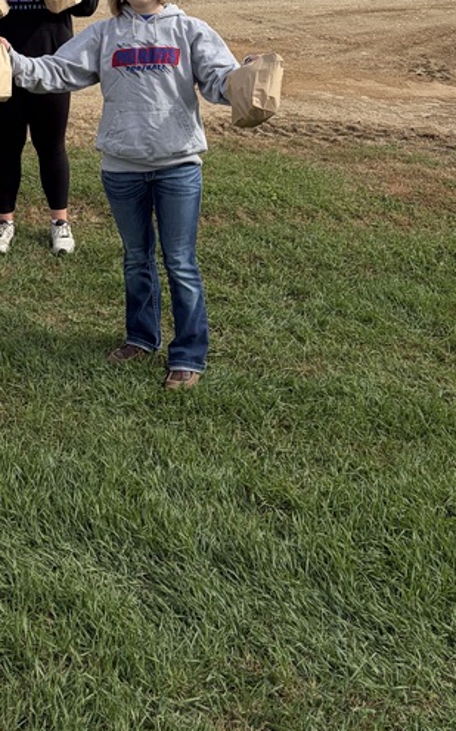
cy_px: 37
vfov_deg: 33.3
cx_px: 75
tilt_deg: -8.5
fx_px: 1134
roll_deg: +0.5
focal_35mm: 57
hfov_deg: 22.3
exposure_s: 1/4950
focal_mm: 5.96
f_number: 1.6
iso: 64
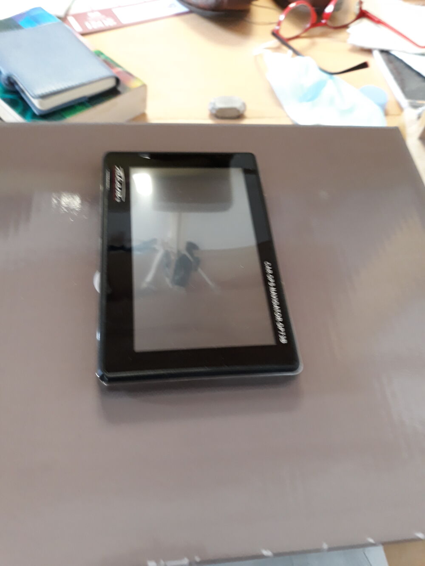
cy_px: 283
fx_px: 442
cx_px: 212
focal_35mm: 27
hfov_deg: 51.4
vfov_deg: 65.3
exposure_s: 1/25
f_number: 1.7
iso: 200
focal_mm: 3.71
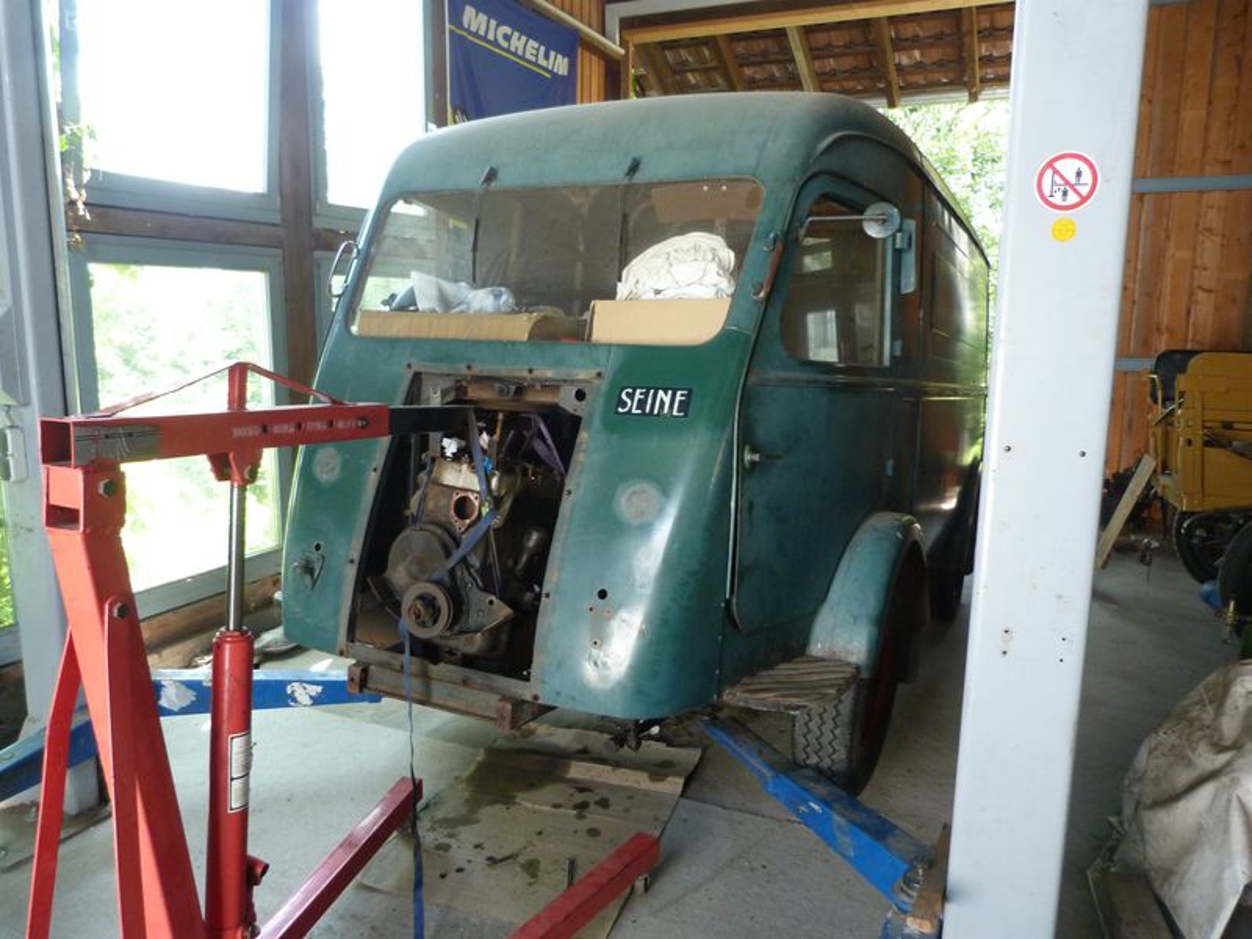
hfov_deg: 69.4
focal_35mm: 25
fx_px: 904
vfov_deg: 54.9
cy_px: 470
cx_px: 626
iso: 250
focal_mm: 4.5
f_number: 2.8
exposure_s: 1/60
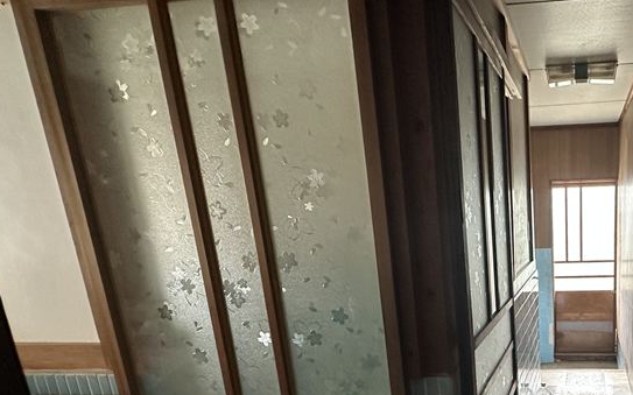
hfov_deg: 59.7
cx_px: 530
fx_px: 483
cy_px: 337
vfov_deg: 41.8
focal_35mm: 28
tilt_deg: -13.9
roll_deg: +1.7
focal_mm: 2.22
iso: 400
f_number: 2.2
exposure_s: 1/60
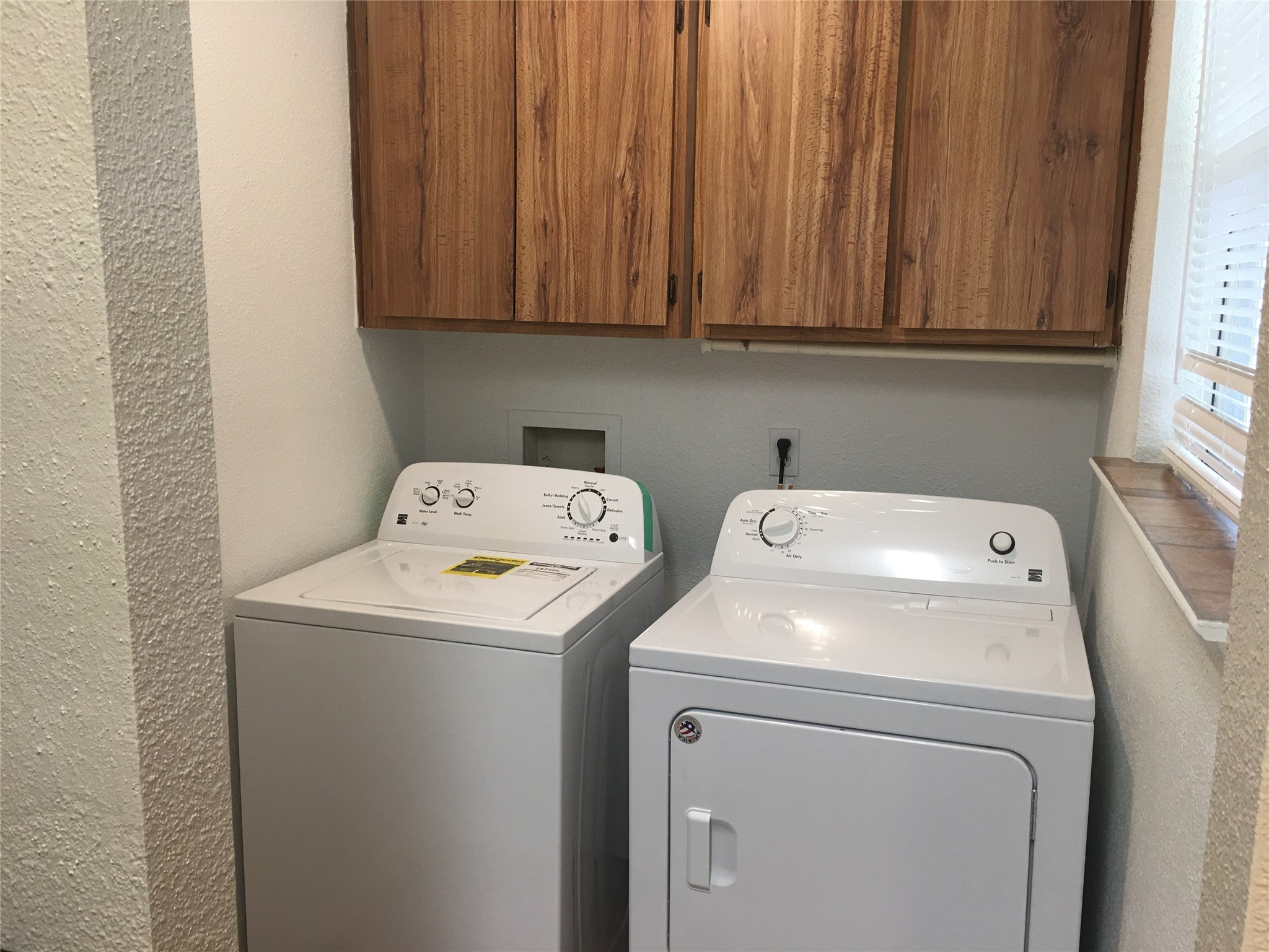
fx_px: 1063
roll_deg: -0.4
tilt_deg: -6.8
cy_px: 476
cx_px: 634
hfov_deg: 61.7
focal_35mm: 29
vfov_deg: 48.2
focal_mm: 4.15
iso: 25
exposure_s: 1/15
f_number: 2.2
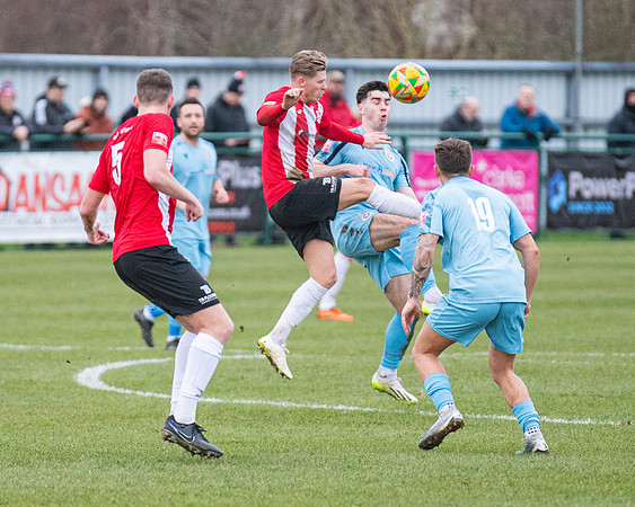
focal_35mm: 545
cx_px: 219
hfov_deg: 3.6
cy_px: 315
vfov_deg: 2.8
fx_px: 10233
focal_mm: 240
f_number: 2.8
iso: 2000
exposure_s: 1/1600
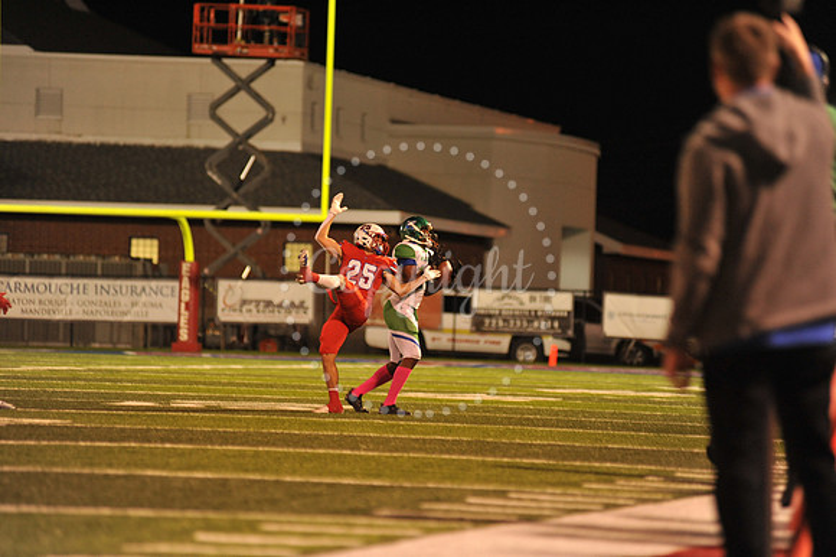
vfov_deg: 6.9
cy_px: 278
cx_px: 418
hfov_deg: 10.3
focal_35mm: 200
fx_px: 4642
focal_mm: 200
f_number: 2.8
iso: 2000
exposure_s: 1/200
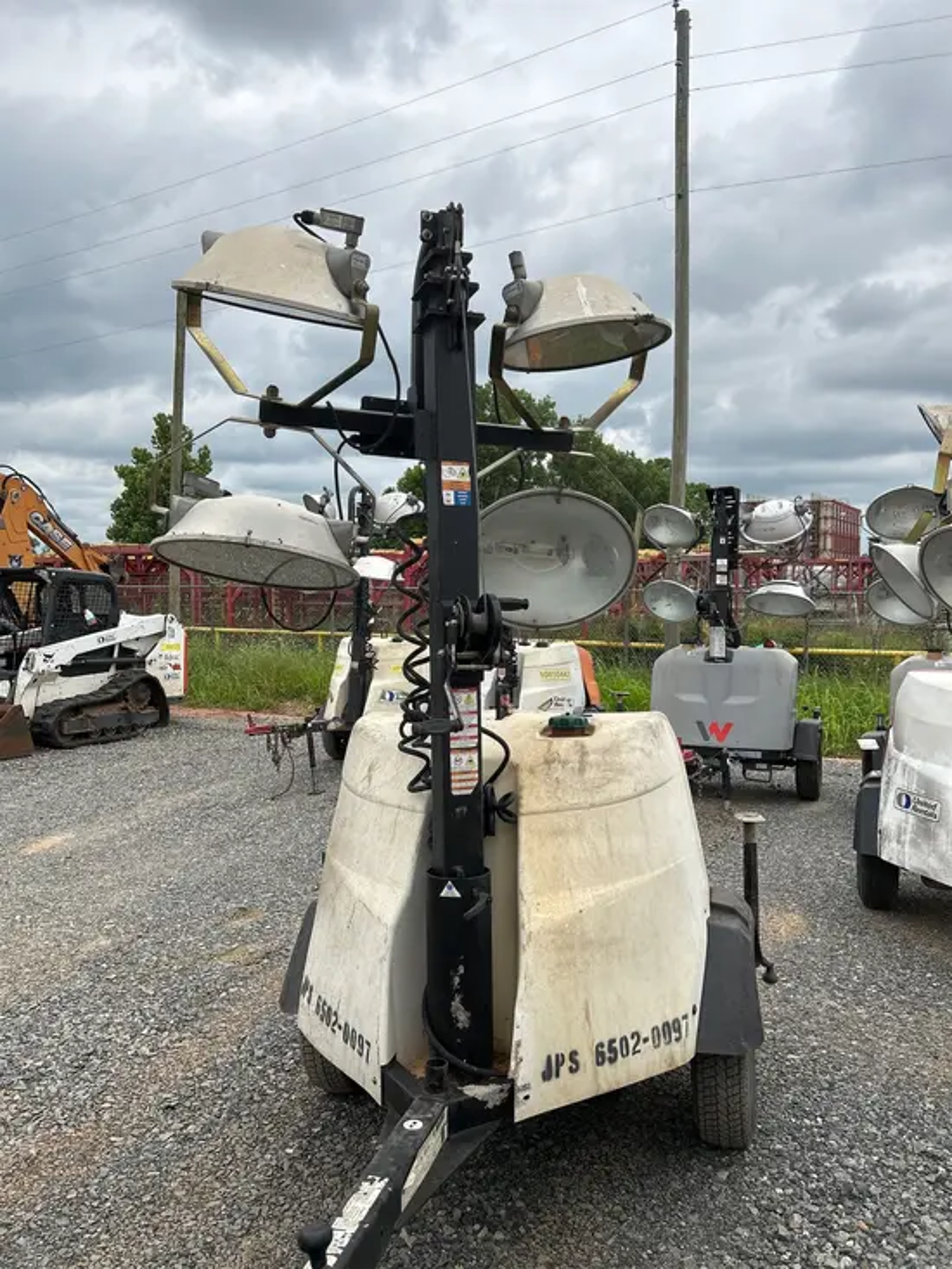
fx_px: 953
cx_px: 476
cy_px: 634
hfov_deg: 53.1
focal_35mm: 26
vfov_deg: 67.3
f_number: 1.5
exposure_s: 1/5319
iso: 50
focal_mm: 5.7
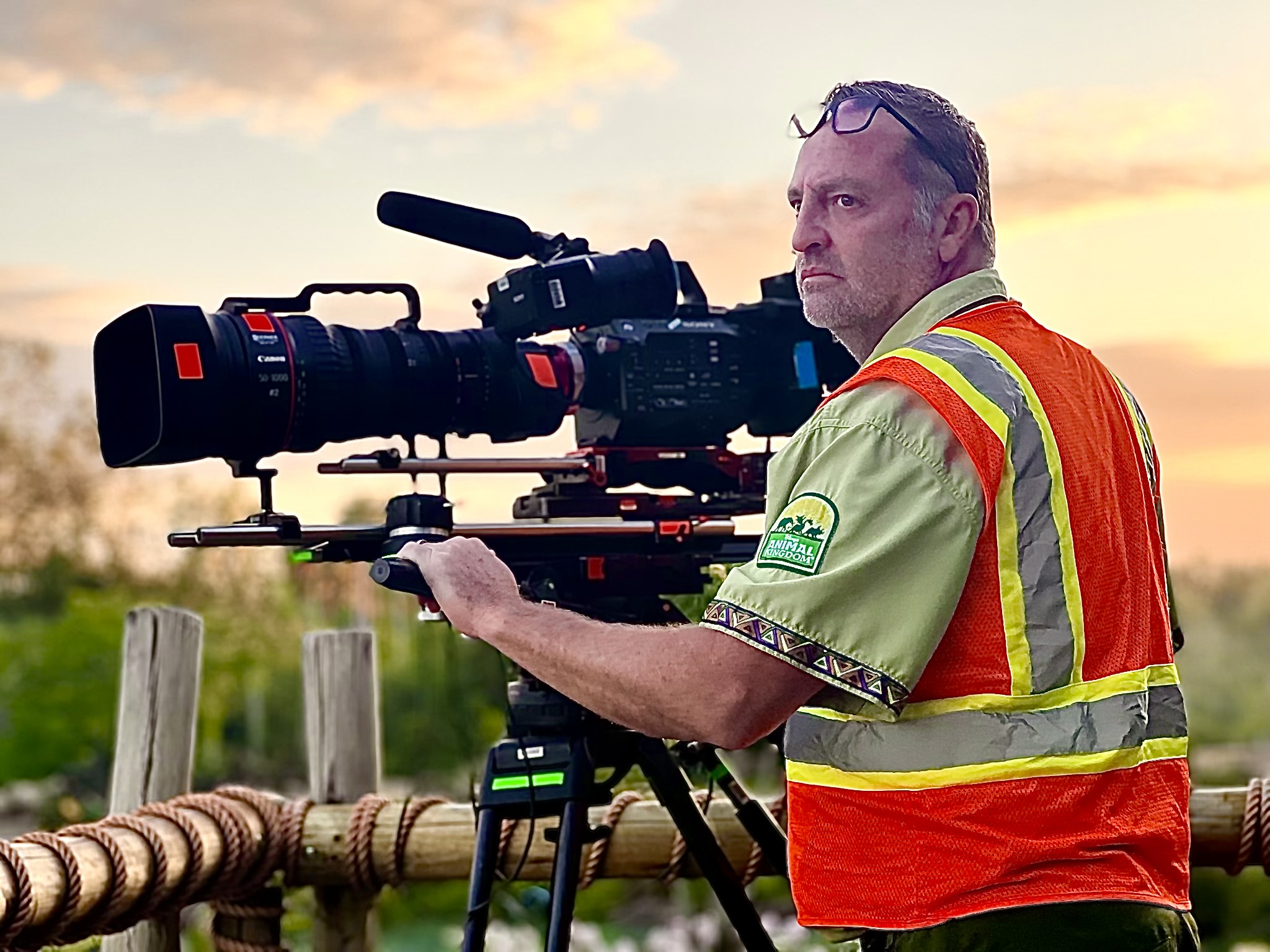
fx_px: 2825
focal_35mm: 77
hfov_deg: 25.3
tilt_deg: +3.9
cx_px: 635
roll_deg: +2.4
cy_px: 476
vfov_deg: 19.1
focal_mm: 9
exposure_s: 1/121
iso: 64
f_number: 2.8
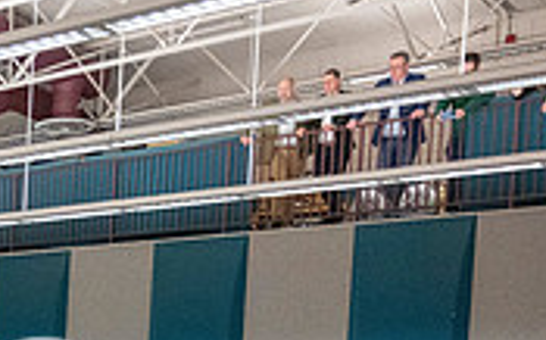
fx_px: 1204
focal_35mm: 81
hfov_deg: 23.1
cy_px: 485
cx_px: -134
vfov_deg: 15.1
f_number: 4
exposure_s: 1/500
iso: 10000
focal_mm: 24
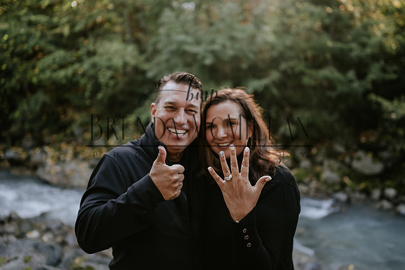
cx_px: 214
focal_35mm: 37
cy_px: 128
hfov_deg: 52.0
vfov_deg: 36.0
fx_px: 415
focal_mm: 35
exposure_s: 1/800
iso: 400
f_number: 1.8
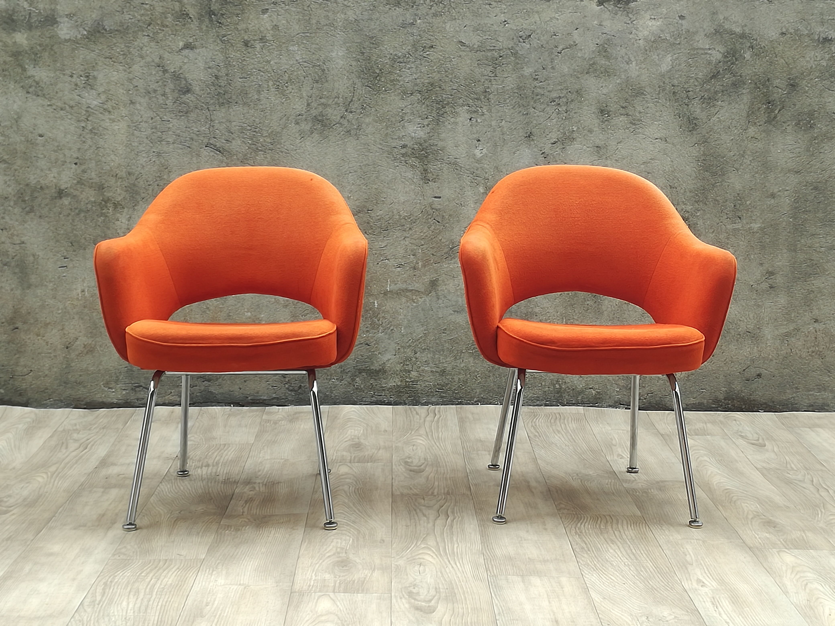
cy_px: 313
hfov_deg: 65.3
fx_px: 651
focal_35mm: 27
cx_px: 418
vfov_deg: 51.4
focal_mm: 3.79
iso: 50
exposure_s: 1/151
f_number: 2
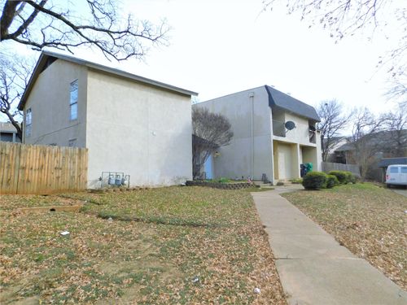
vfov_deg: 58.9
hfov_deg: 73.9
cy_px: 152
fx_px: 270
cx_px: 204
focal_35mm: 23
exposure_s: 1/800
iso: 125
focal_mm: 4
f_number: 3
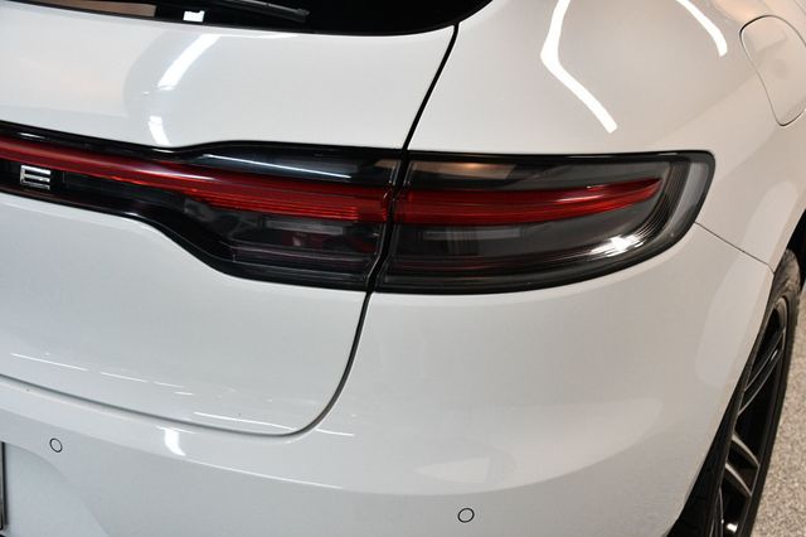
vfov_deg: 33.4
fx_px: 895
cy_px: 268
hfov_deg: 48.5
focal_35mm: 40
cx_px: 403
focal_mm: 27
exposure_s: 1/125
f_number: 4
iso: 1600
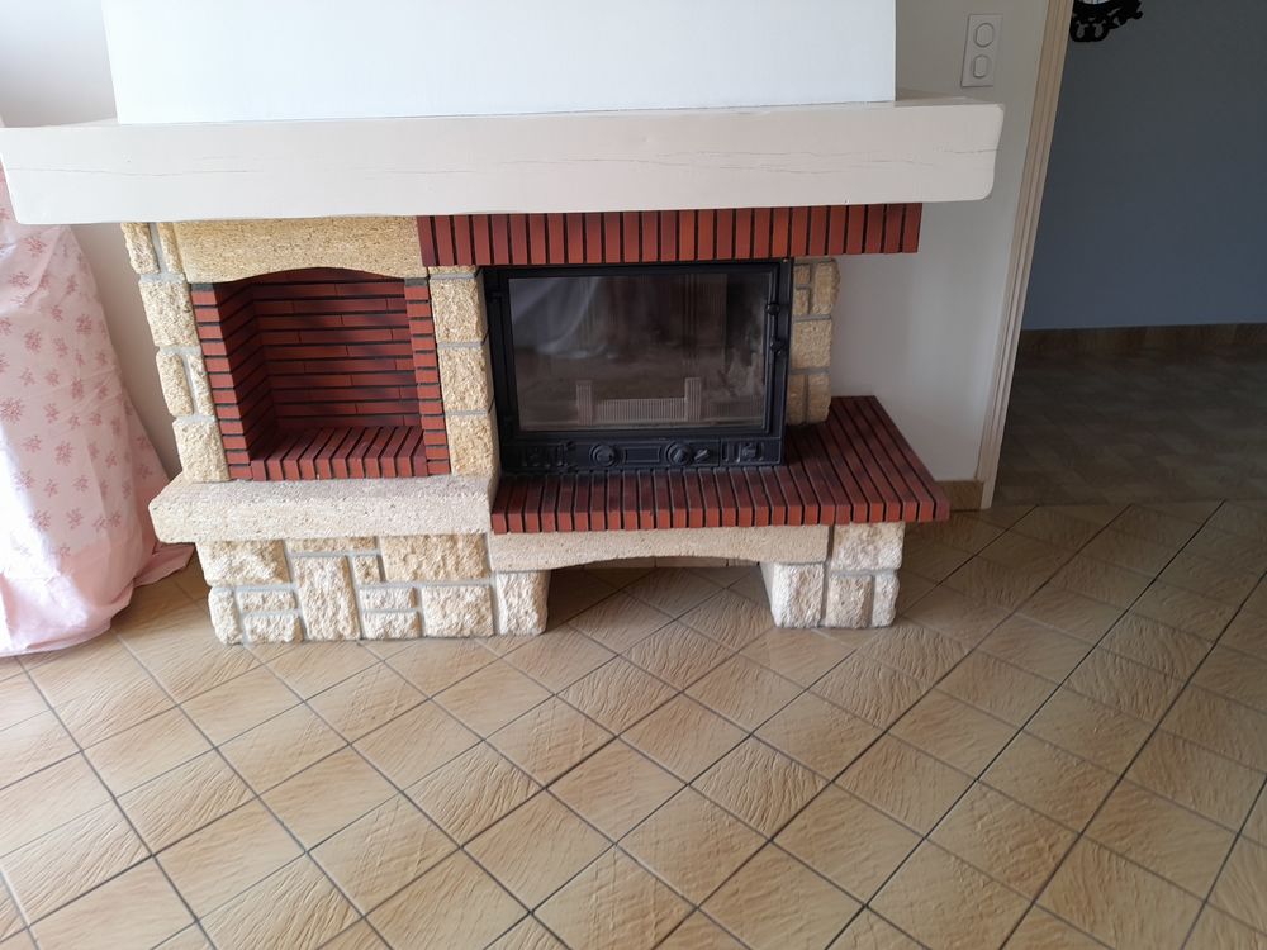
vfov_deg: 54.9
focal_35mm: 25
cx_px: 634
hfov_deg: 69.4
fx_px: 915
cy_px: 475
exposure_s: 1/50
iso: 40
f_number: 2
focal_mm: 4.6
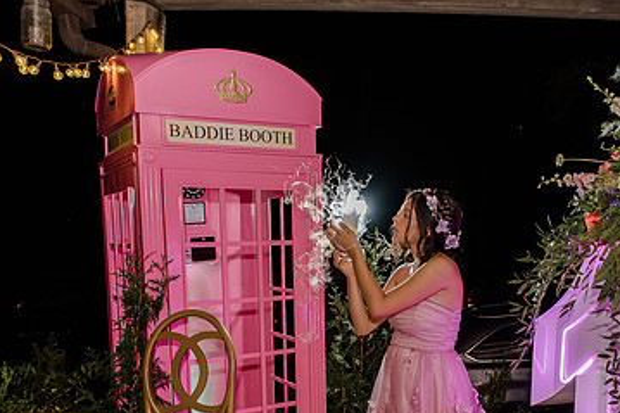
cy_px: 317
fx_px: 706
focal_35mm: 41
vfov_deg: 31.9
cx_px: 389
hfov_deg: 47.0
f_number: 4
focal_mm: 24
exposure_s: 1/80
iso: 800
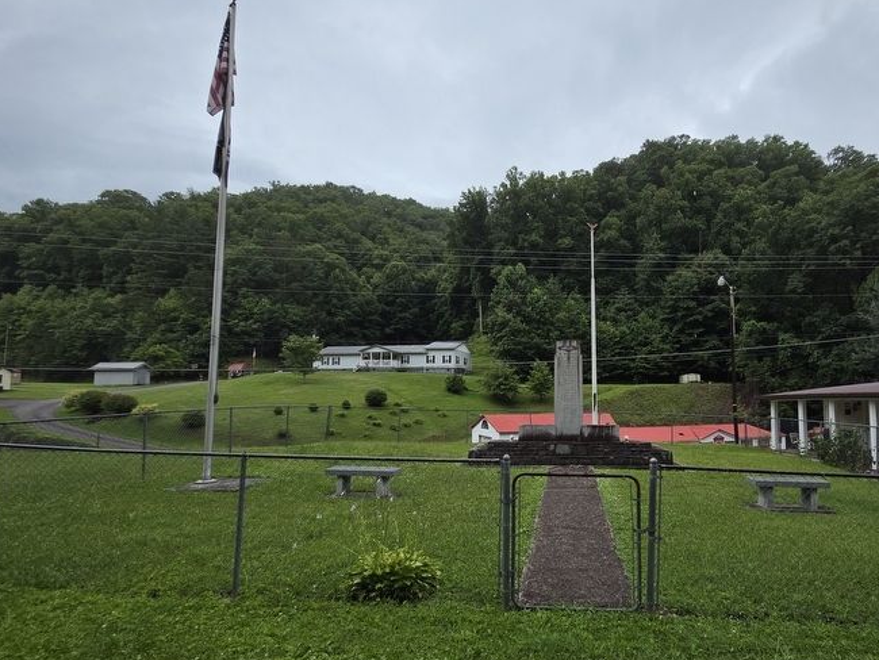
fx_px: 406
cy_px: 346
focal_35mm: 16
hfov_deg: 93.1
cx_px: 533
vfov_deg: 78.1
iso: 100
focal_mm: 2.2
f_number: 2.2
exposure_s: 1/1667
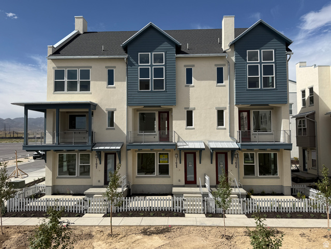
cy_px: 124
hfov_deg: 71.6
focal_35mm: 24
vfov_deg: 56.8
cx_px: 166
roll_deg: -1.1
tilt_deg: +2.8
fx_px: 229
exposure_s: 1/7353
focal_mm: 6.76
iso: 80
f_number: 1.78
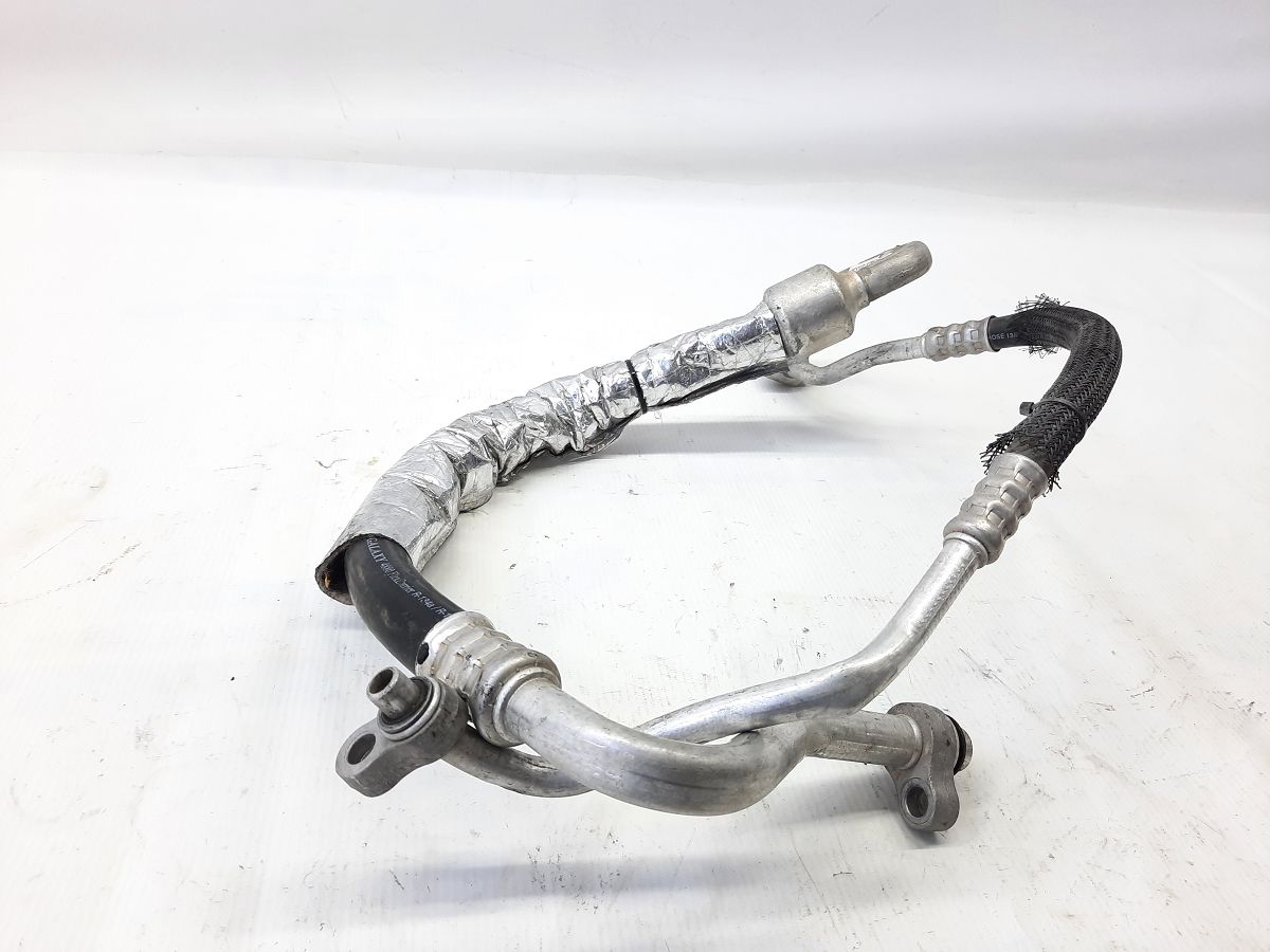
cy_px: 476
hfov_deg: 69.4
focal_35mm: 25
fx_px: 917
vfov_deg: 54.9
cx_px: 635
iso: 80
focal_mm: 4.6
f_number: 2
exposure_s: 1/50
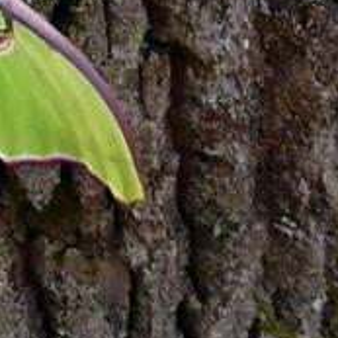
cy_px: -164
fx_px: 1061
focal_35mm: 96
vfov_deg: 16.5
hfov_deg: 17.0
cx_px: -113
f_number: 3.3
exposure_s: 1/125
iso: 250
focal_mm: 4.3
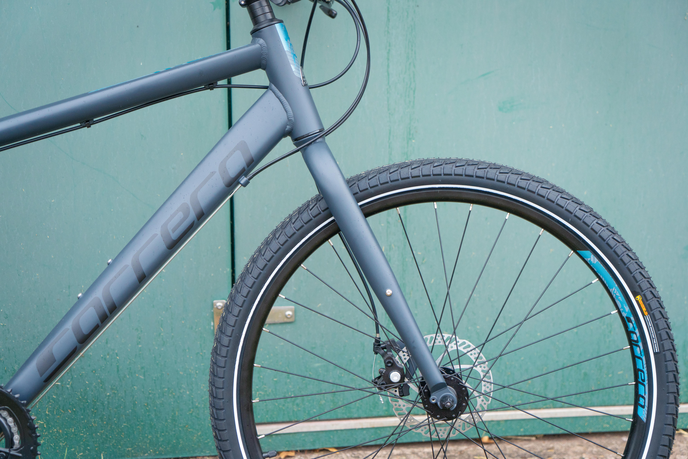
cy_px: 230
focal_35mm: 52
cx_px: 344
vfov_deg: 26.0
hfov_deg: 38.2
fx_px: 994
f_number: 4
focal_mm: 52
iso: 1250
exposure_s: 1/640
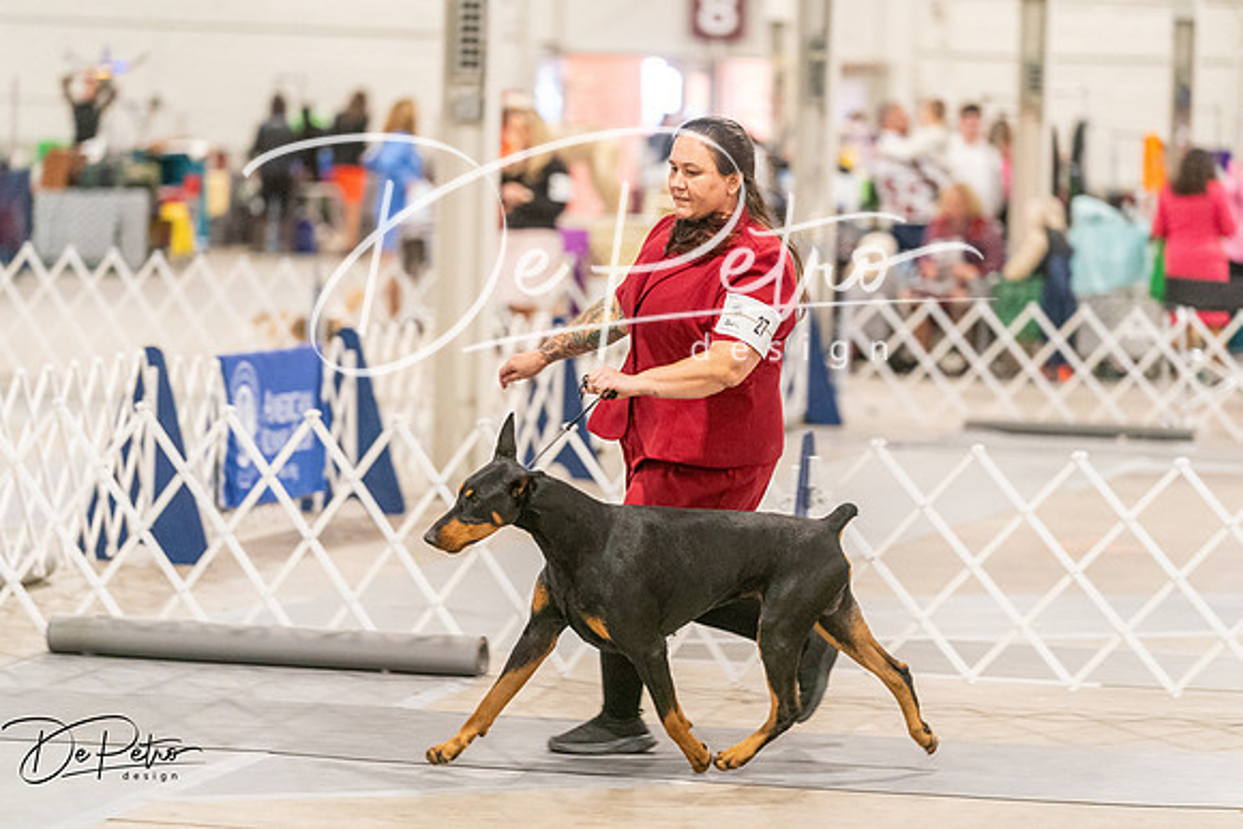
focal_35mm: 171
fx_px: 5905
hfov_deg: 12.0
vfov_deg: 8.0
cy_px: 414
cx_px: 622
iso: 6400
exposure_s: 1/250
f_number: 3.2
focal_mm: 171
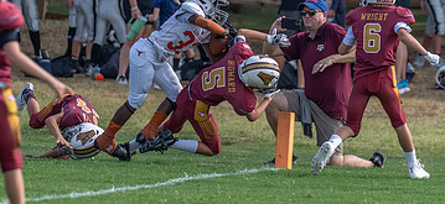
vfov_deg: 1.7
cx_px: 203
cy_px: 77
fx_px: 7017
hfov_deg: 3.6
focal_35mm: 620
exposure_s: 1/1600
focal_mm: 200
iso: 100
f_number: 3.5
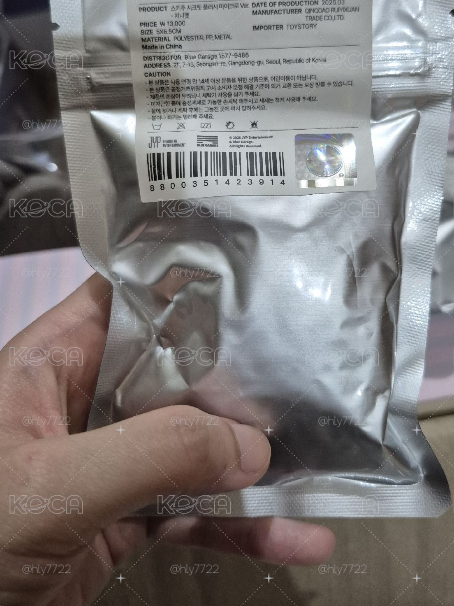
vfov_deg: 59.3
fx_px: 525
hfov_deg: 46.6
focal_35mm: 30
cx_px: 269
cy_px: 232
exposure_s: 1/120
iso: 800
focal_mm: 5.4
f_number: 1.8
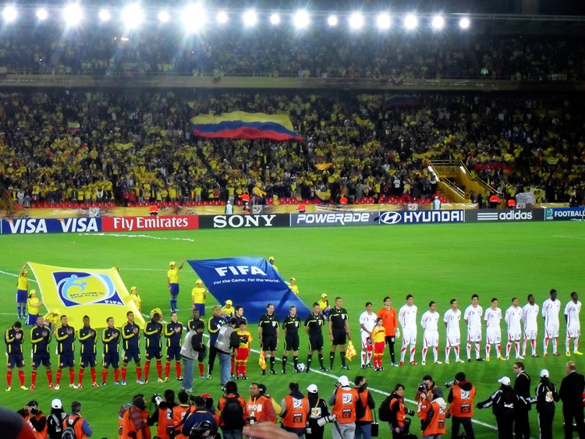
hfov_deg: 18.7
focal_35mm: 105
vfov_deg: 14.1
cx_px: 292
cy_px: 220
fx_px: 1775
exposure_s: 1/60
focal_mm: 18.9
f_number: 5.8
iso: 240
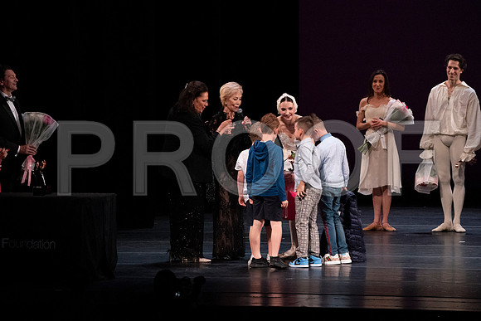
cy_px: 160
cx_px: 240
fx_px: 3969
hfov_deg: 6.9
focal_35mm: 297
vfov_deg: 4.6
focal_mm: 297
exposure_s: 1/320
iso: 12800
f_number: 11
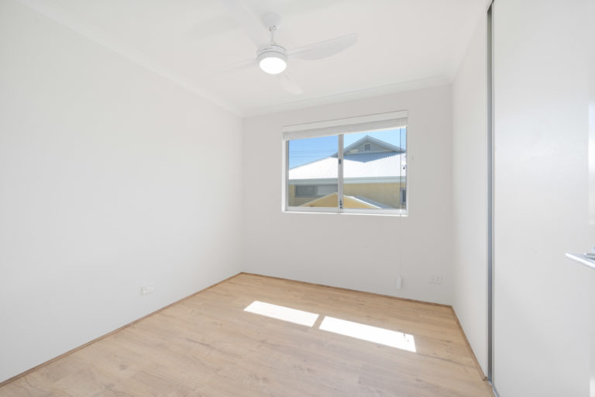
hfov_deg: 104.3
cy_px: 198
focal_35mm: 14
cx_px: 298
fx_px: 231
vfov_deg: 81.2
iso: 320
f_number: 9
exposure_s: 1/60
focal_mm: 14
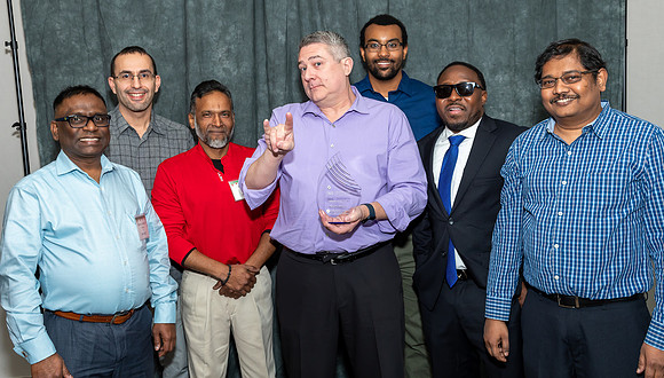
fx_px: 647
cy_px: 167
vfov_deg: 32.5
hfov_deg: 54.3
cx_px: 330
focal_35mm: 37
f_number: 5.6
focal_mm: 23
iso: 400
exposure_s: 1/250
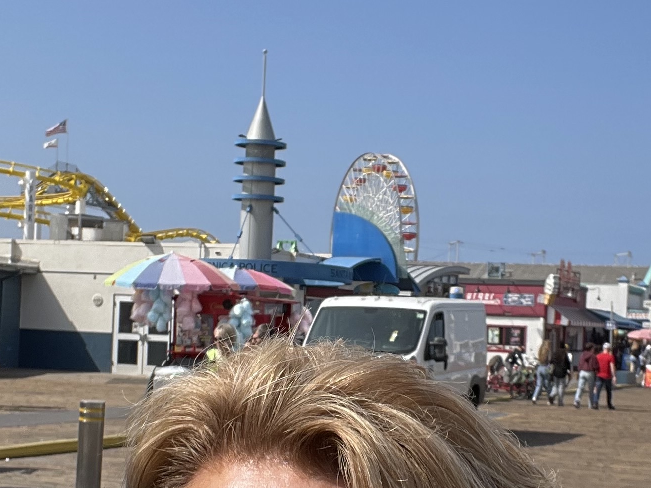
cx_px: 396
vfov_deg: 20.7
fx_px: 1335
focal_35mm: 71
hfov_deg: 27.3
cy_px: 307
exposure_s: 1/794
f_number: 2.2
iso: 25
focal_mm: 2.71
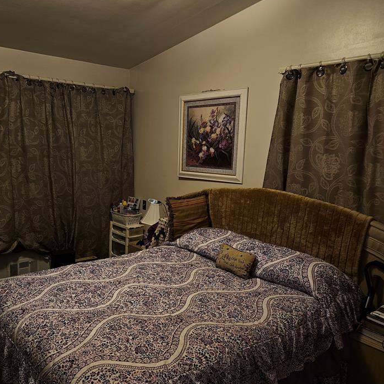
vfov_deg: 54.0
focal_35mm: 30
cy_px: 205
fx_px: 377
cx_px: 163
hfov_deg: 53.8
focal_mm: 5.4
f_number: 1.8
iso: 125
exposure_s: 1/13.4
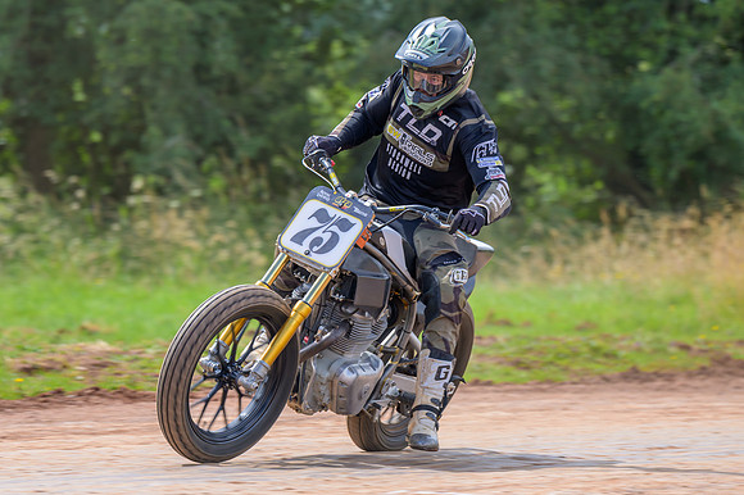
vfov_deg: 3.9
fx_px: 7314
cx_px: 295
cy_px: 283
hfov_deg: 5.8
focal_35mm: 354
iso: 80
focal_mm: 190
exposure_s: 1/400
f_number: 4
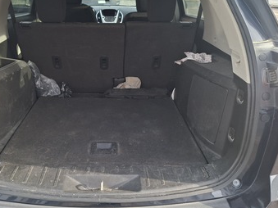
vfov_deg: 45.4
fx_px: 249
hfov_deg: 58.0
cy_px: 97
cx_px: 114
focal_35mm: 31
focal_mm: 5.54
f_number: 1.8
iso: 50
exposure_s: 1/198
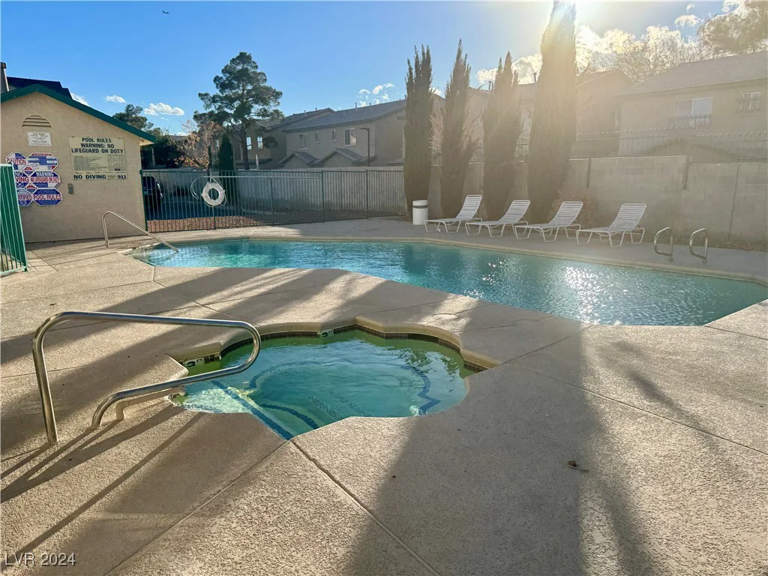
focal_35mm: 24
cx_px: 384
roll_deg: +0.4
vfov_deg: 56.8
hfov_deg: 71.6
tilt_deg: -12.1
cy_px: 288
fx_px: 532
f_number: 1.78
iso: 80
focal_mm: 6.76
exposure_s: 1/4608
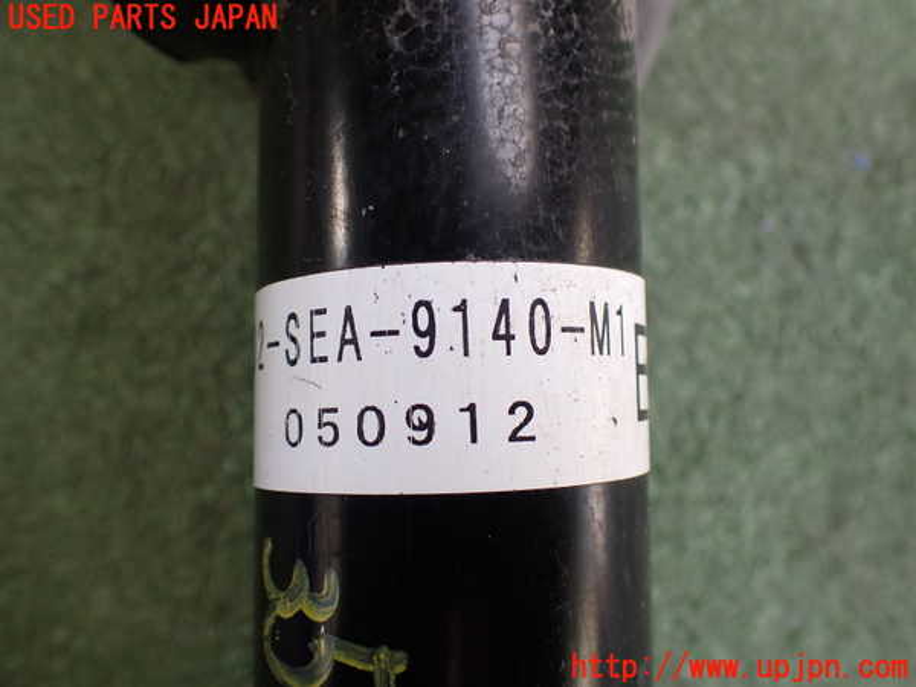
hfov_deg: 60.0
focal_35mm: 30
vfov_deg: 46.8
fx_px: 794
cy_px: 344
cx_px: 458
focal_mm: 5.4
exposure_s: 1/125
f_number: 2.3
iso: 160
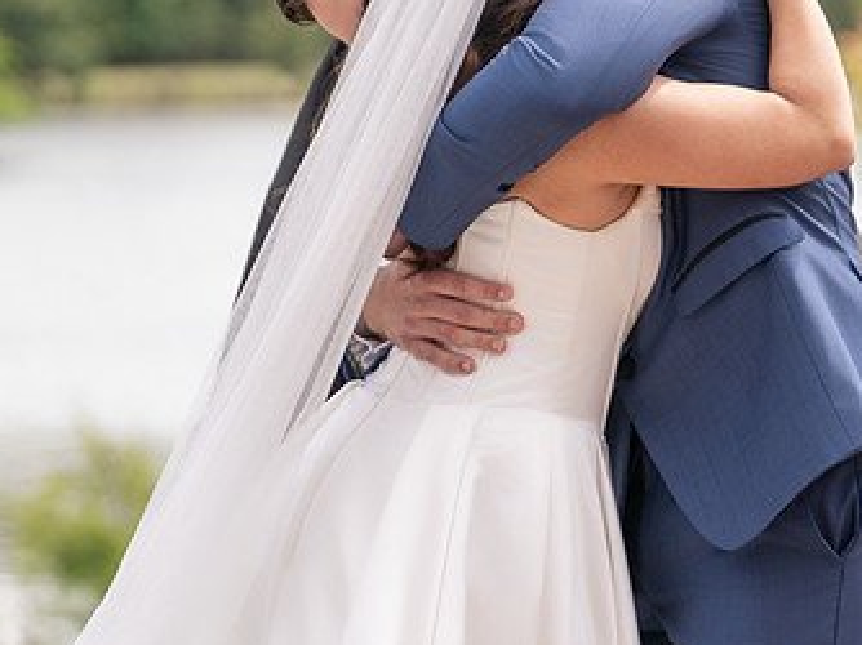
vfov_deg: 5.5
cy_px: 166
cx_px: 542
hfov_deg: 7.4
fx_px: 6694
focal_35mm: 269
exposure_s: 1/400
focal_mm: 161
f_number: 4
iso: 100
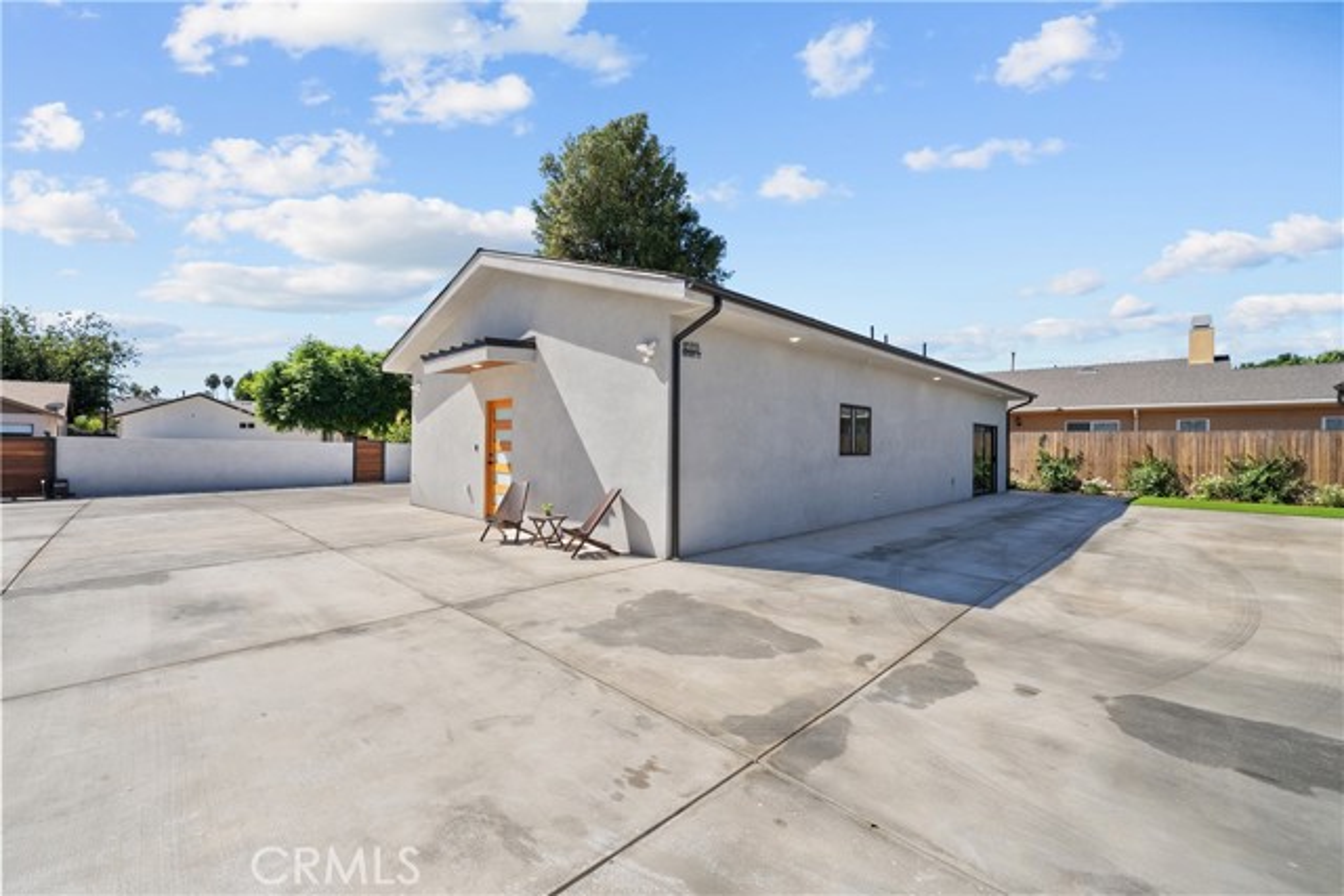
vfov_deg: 81.2
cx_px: 672
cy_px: 448
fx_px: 523
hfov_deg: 104.2
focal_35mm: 14
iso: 125
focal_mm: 14
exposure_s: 1/160
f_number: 10
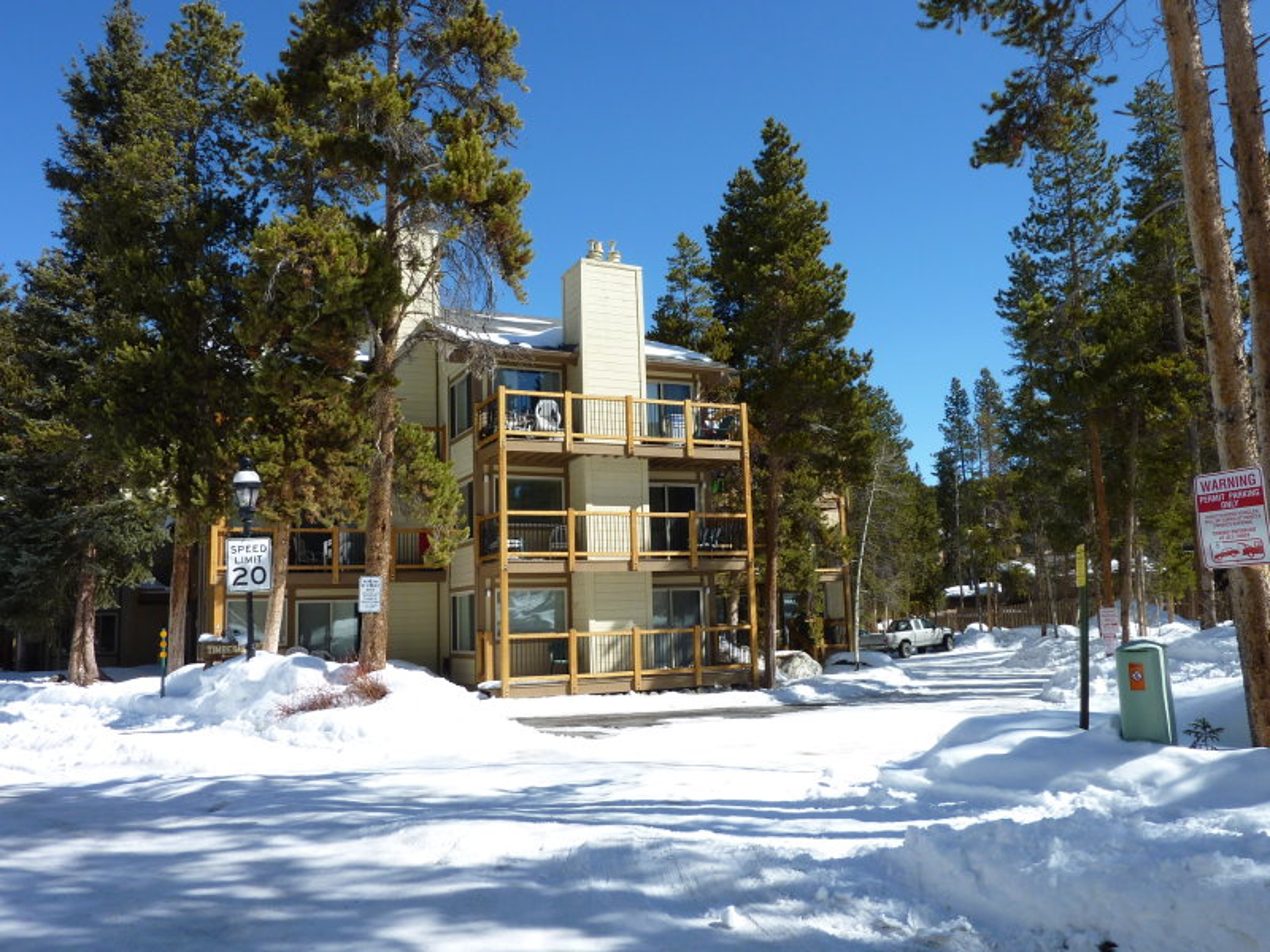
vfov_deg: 53.1
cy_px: 476
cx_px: 635
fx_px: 954
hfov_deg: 67.3
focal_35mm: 26
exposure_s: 1/500
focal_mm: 4.1
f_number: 4.5
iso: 80
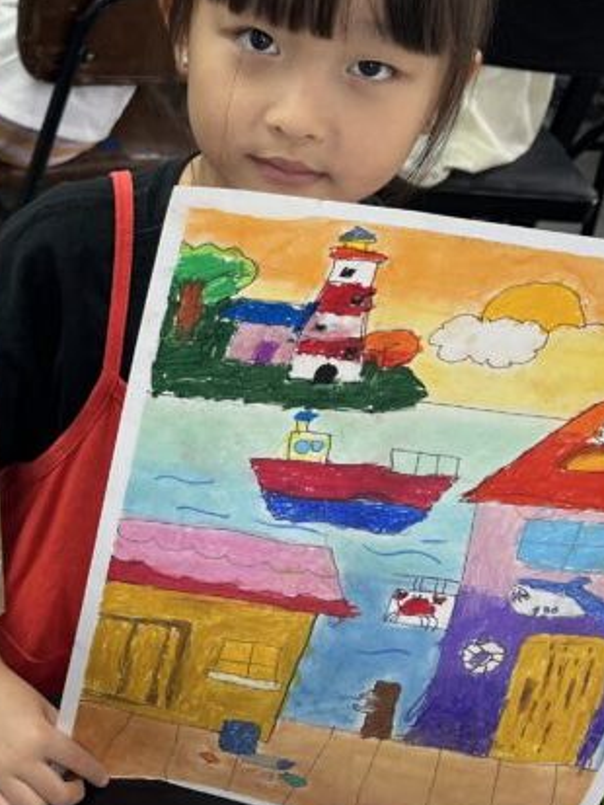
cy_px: 281
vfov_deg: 30.5
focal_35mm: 63
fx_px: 1465
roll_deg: -15.7
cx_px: 109
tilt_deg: -32.6
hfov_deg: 22.9
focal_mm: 5.7
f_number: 1.5
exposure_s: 1/100
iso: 80
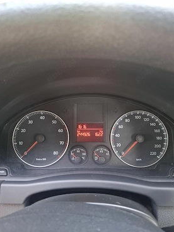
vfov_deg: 69.3
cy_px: 125
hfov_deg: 54.9
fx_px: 168
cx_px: 89
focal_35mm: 25
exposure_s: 1/50
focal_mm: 5.54
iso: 200
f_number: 1.8
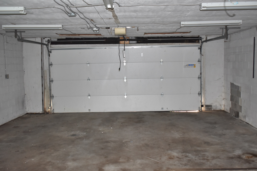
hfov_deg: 51.3
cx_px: 128
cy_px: 86
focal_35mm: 38
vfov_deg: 35.5
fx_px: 268
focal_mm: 25
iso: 800
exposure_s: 1/160
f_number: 4
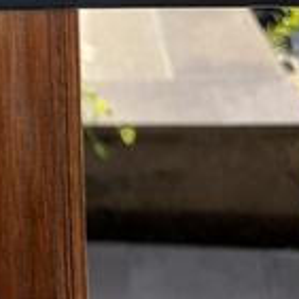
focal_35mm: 94
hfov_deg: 17.4
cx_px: -81
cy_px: -163
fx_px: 919
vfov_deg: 16.6
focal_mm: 4.6
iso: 20
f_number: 2
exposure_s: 1/129
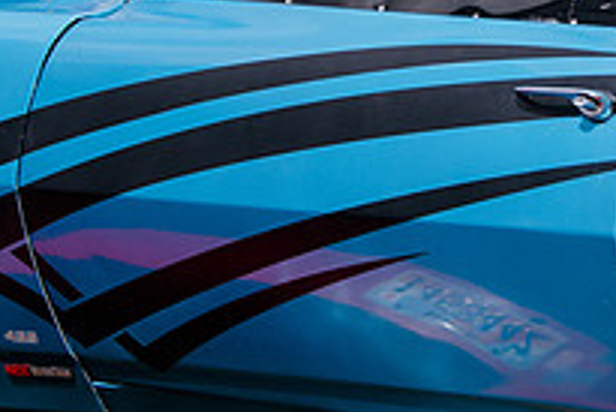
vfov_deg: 6.7
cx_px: 523
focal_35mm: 204
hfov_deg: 10.0
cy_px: 20
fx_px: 3493
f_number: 6.3
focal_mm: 48
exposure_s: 1/1000
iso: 160
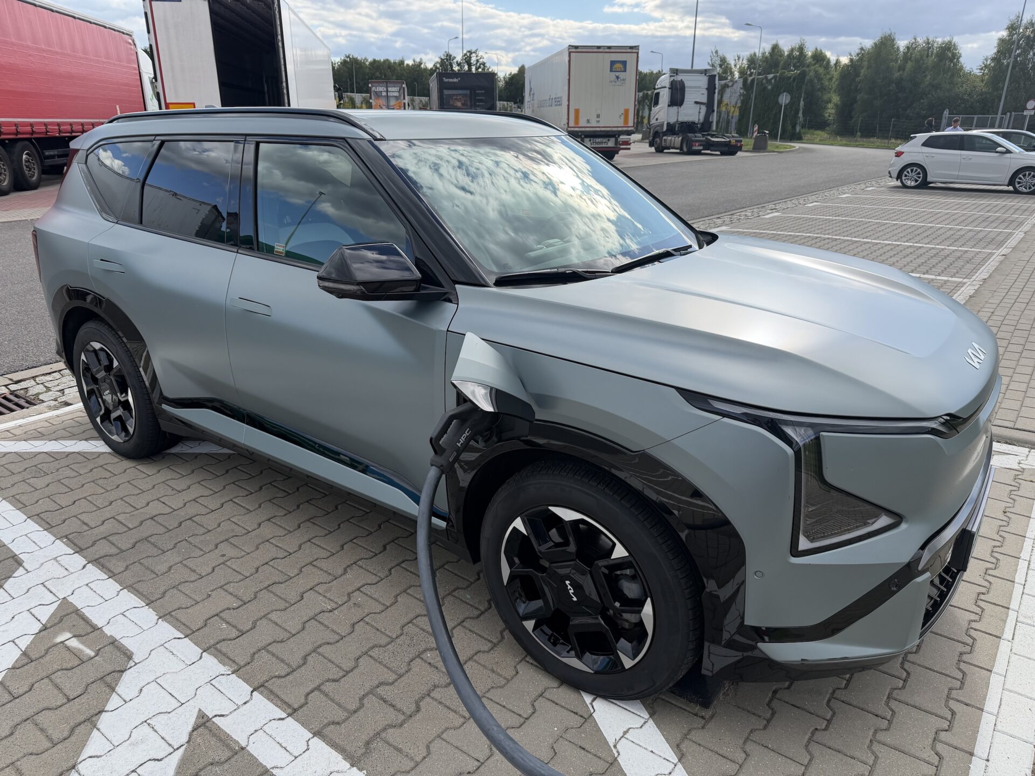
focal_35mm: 24
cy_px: 388
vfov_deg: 56.8
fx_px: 718
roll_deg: -0.7
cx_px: 518
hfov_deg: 71.6
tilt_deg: -19.8
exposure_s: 1/2445
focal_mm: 6.76
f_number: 1.78
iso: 100
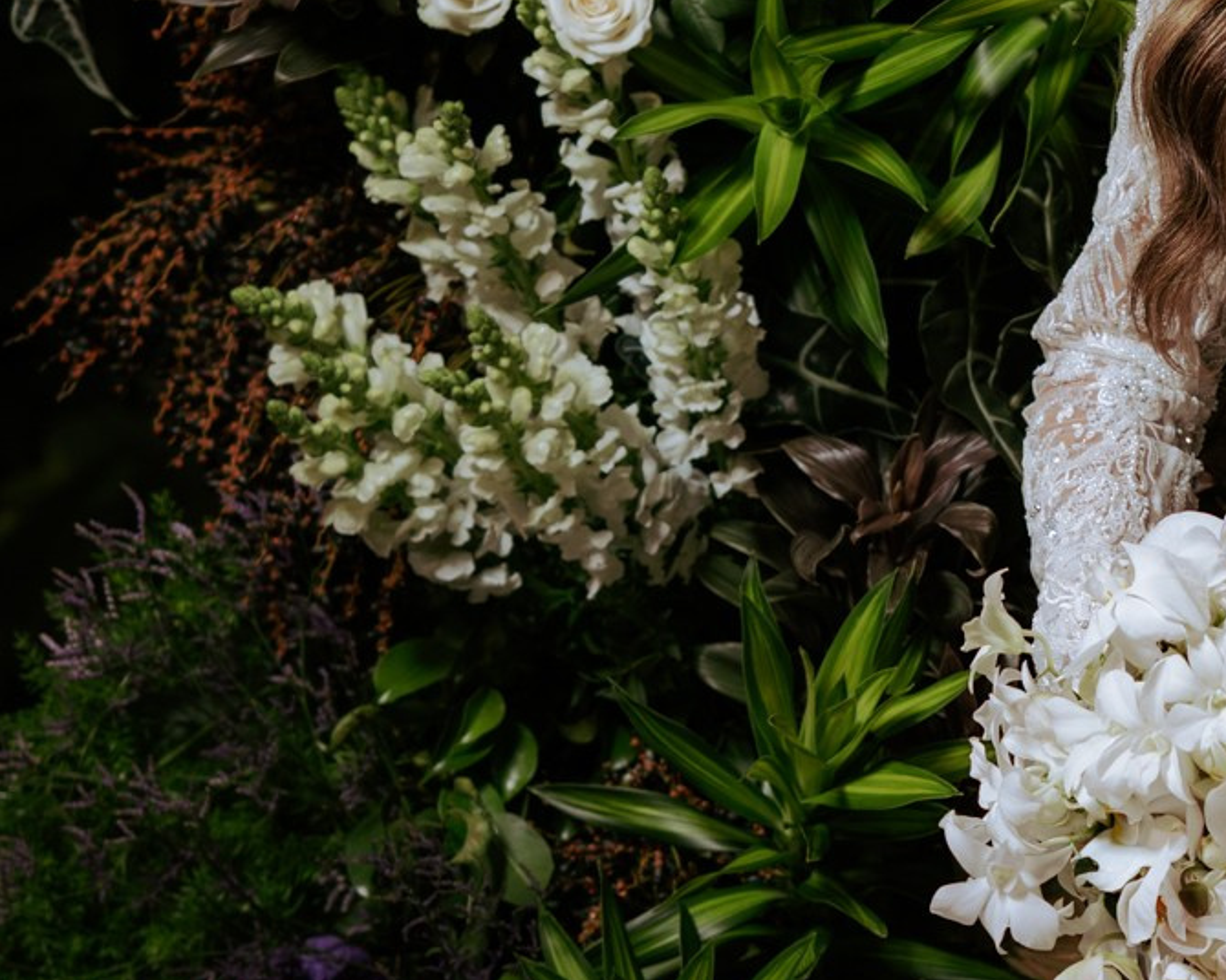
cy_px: 1057
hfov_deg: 5.4
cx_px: 1669
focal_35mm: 357
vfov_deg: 4.3
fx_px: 12954
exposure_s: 1/125
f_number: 2.5
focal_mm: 85
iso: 100
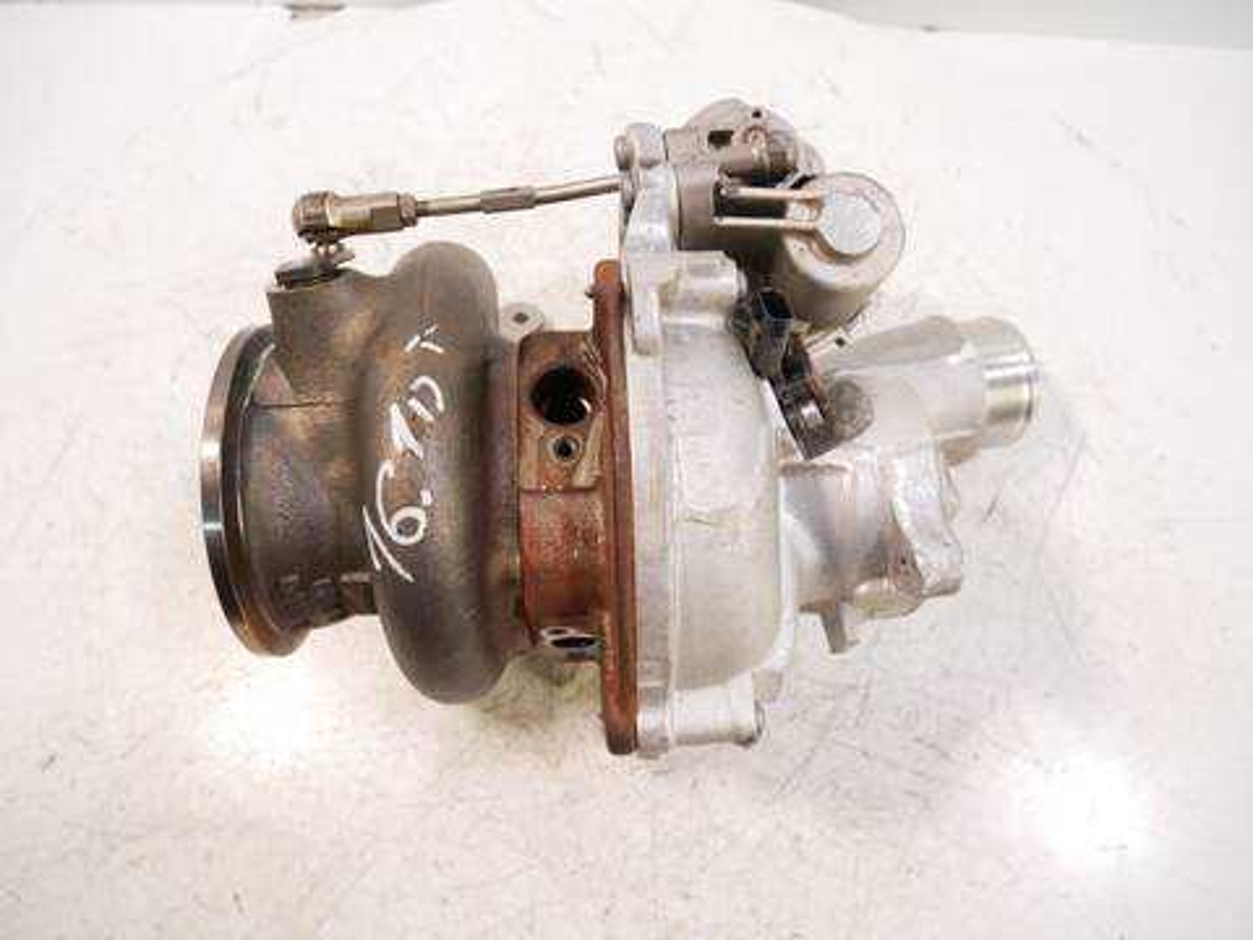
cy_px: 470
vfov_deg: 56.8
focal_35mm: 24
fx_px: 869
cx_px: 626
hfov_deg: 71.6
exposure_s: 1/60
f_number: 3.5
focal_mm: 12
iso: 800
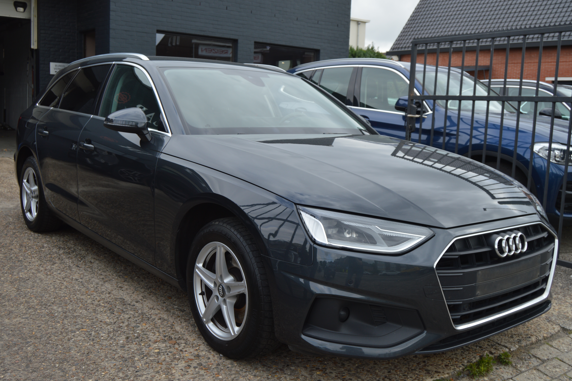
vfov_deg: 37.3
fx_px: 564
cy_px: 189
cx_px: 291
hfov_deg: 53.8
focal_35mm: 36
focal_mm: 23
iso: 100
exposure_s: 1/125
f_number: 5.6
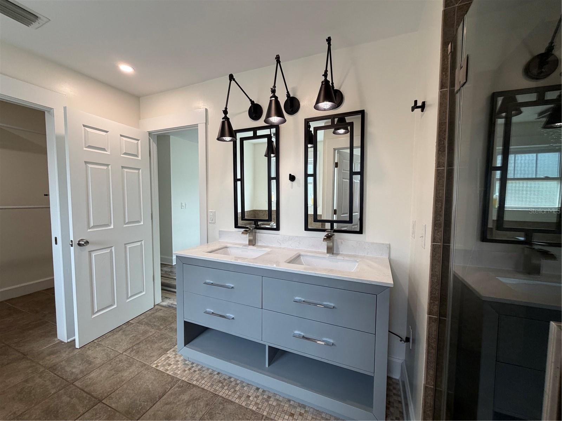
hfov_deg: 102.1
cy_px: 210
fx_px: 227
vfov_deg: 85.7
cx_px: 281
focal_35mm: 14
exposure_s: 1/111
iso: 160
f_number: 2.2
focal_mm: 2.22
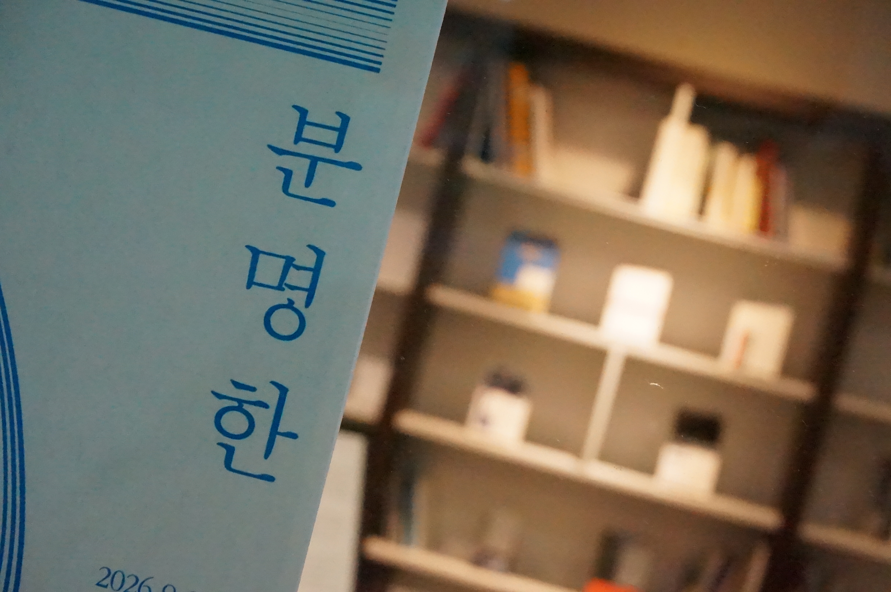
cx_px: 446
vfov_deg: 18.1
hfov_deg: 27.0
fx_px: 1854
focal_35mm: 75
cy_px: 296
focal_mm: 50
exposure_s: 1/320
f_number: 11
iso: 12800
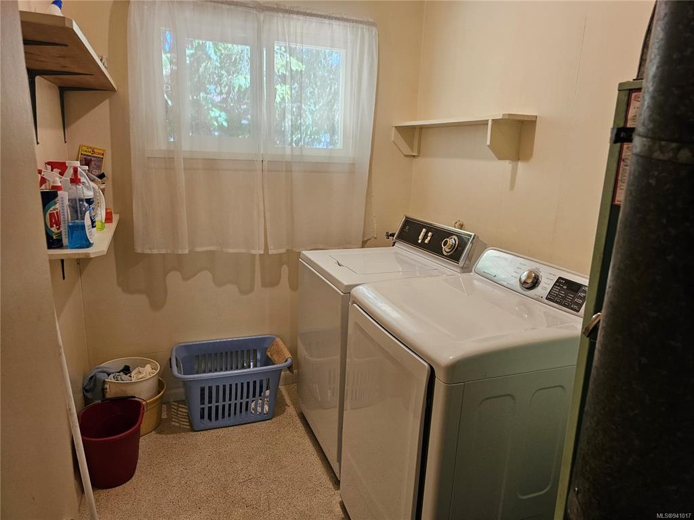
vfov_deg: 58.9
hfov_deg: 73.9
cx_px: 347
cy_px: 260
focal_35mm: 23
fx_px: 461
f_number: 1.7
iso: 250
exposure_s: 1/120
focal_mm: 6.3
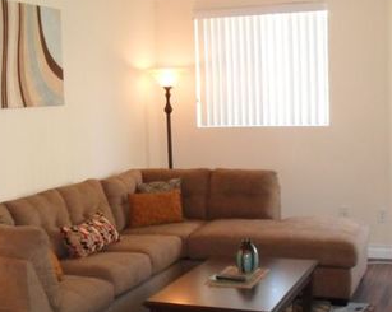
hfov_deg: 33.0
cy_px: 183
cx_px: 211
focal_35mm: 57
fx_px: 661
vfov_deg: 26.6
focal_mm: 6.3
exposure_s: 1/45
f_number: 3
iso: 320
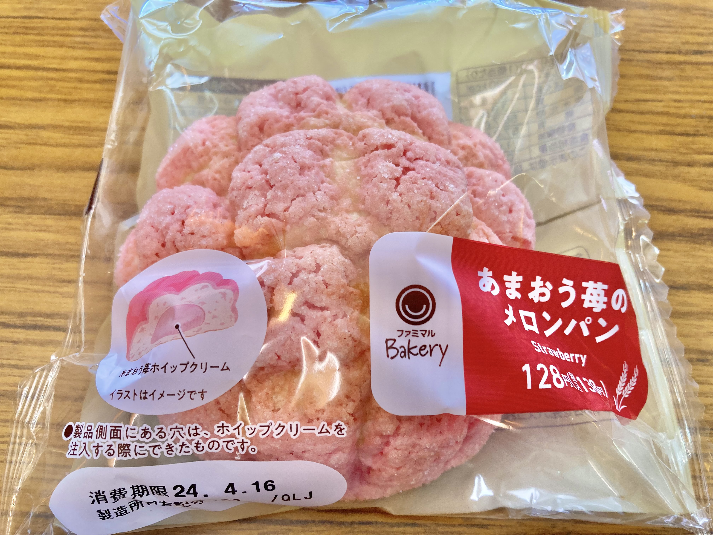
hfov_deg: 63.4
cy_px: 268
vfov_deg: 49.7
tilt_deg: -66.9
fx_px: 577
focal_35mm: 28
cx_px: 356
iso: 80
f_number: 1.8
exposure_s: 1/100
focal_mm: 3.99
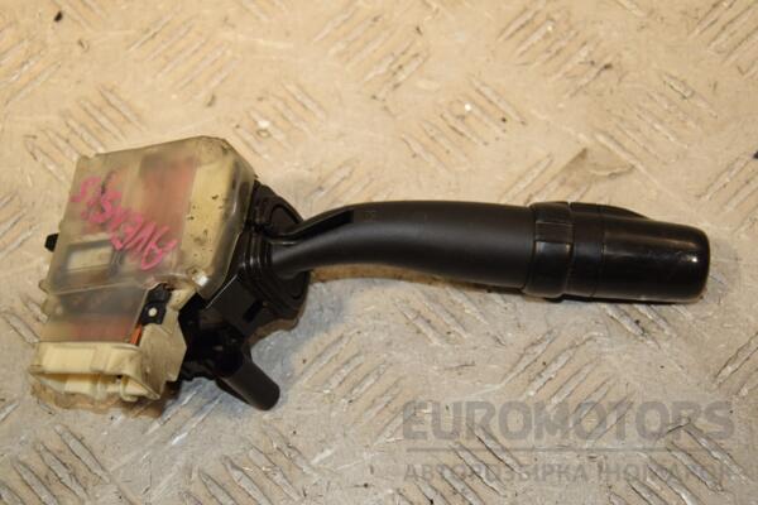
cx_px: 379
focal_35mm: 78
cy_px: 252
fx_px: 1642
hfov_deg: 26.0
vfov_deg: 17.5
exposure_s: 1/200
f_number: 6.3
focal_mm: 52
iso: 800
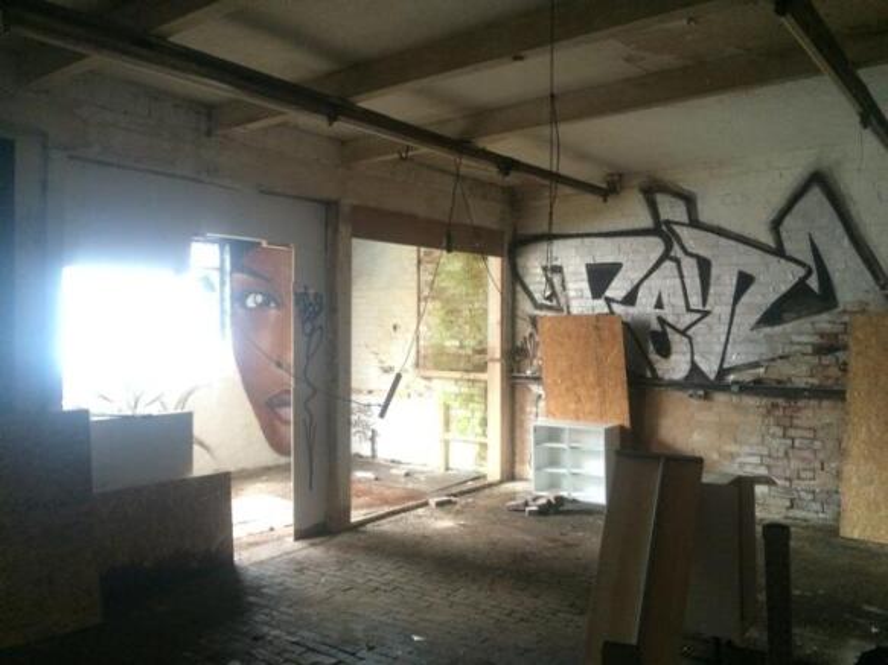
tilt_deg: -0.5
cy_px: 332
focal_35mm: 29
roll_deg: +0.9
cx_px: 444
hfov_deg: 61.7
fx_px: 744
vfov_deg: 48.2
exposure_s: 1/30
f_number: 2.2
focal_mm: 4.15
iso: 250
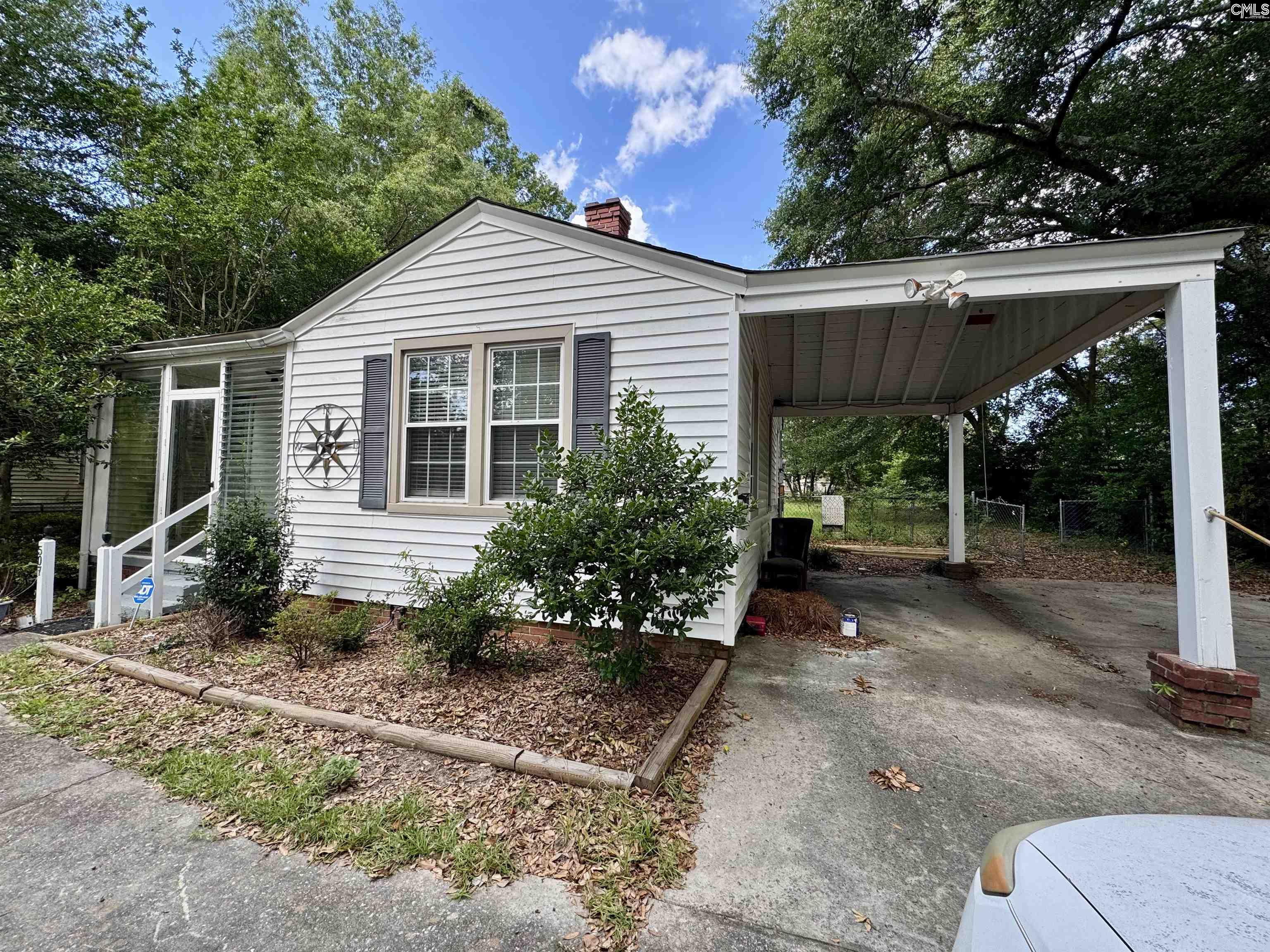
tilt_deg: +1.4
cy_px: 476
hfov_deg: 102.1
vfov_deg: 85.7
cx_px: 635
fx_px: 514
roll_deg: -1.9
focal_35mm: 14
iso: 40
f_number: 2.2
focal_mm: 2.22
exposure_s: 1/295
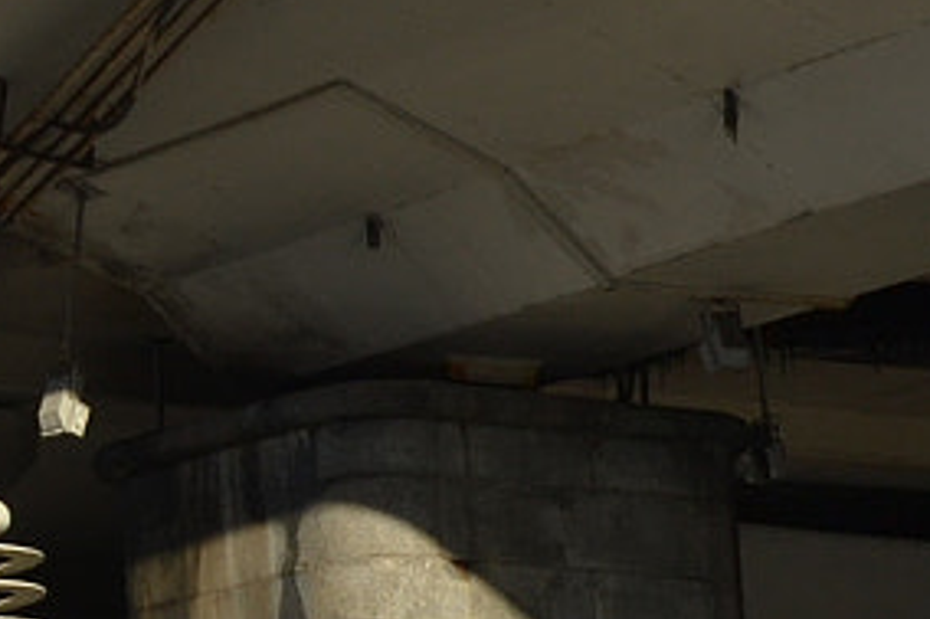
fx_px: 6119
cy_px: 547
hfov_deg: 8.6
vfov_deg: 5.8
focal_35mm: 237
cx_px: -255
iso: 100
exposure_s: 1/250
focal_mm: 28
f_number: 8
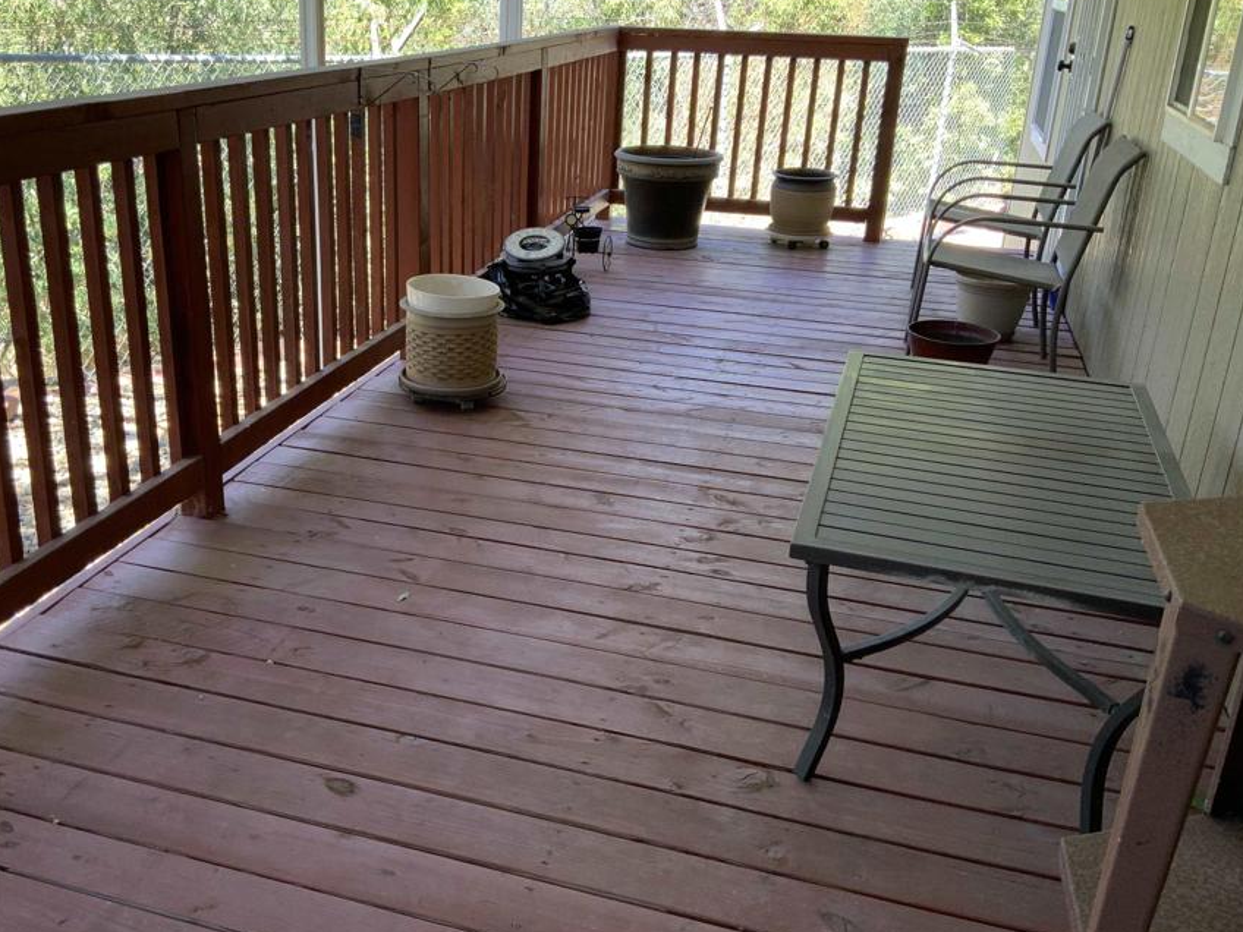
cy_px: 447
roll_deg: -1.6
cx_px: 510
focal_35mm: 35
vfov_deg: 40.7
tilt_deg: -22.3
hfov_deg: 52.3
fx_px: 1257
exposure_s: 1/120
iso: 40
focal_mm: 3
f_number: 1.8
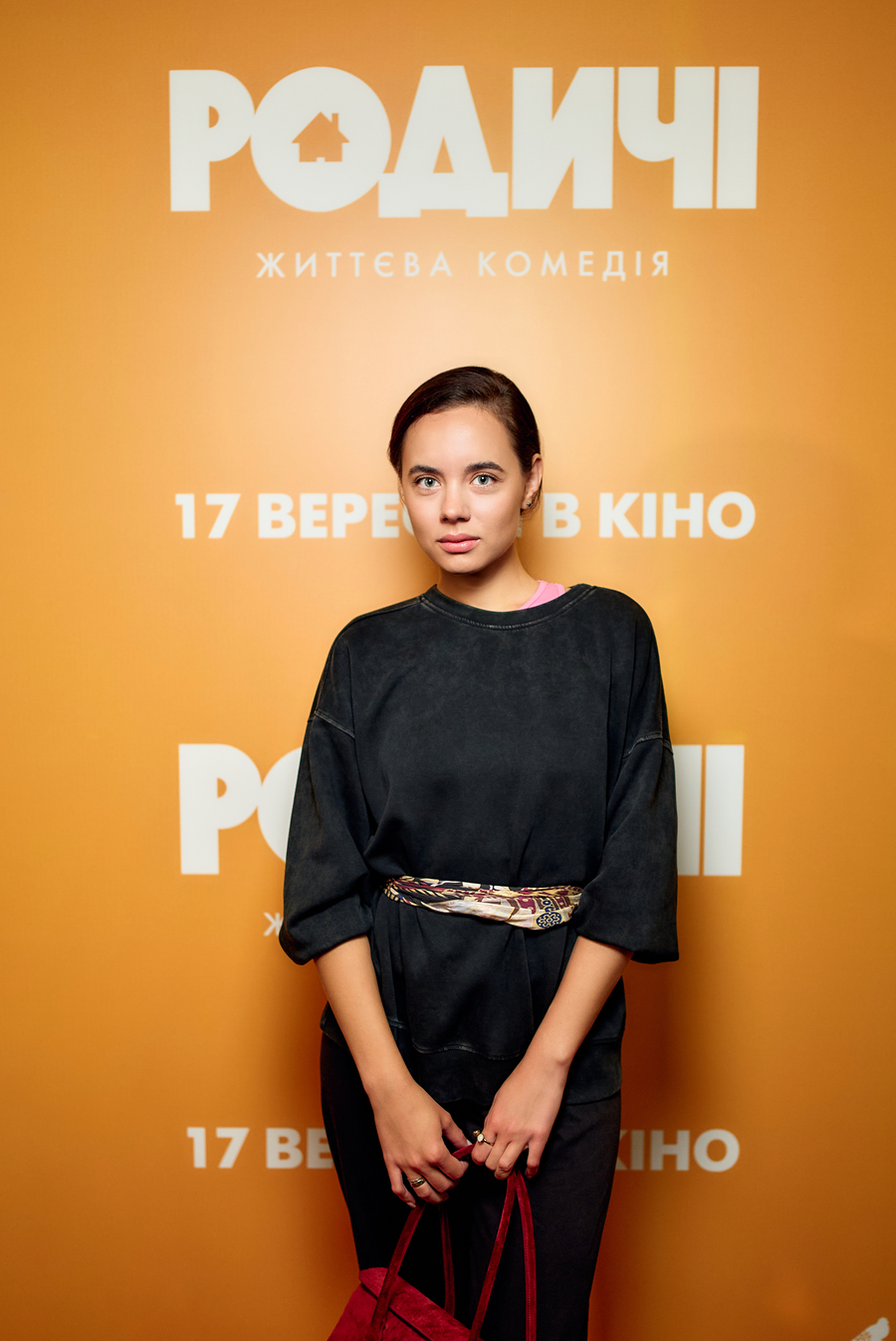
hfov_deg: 36.9
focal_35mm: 36
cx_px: 448
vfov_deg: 53.1
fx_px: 1341
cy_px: 670
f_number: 1.4
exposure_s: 1/200
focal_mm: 24
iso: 250
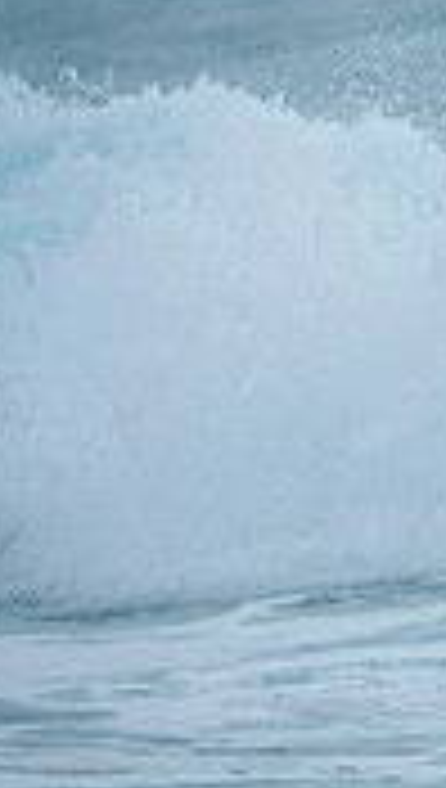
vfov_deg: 1.0
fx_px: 43521
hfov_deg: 0.6
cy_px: 376
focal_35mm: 2079
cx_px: 1131
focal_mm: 400
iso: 450
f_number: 5.6
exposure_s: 1/2000
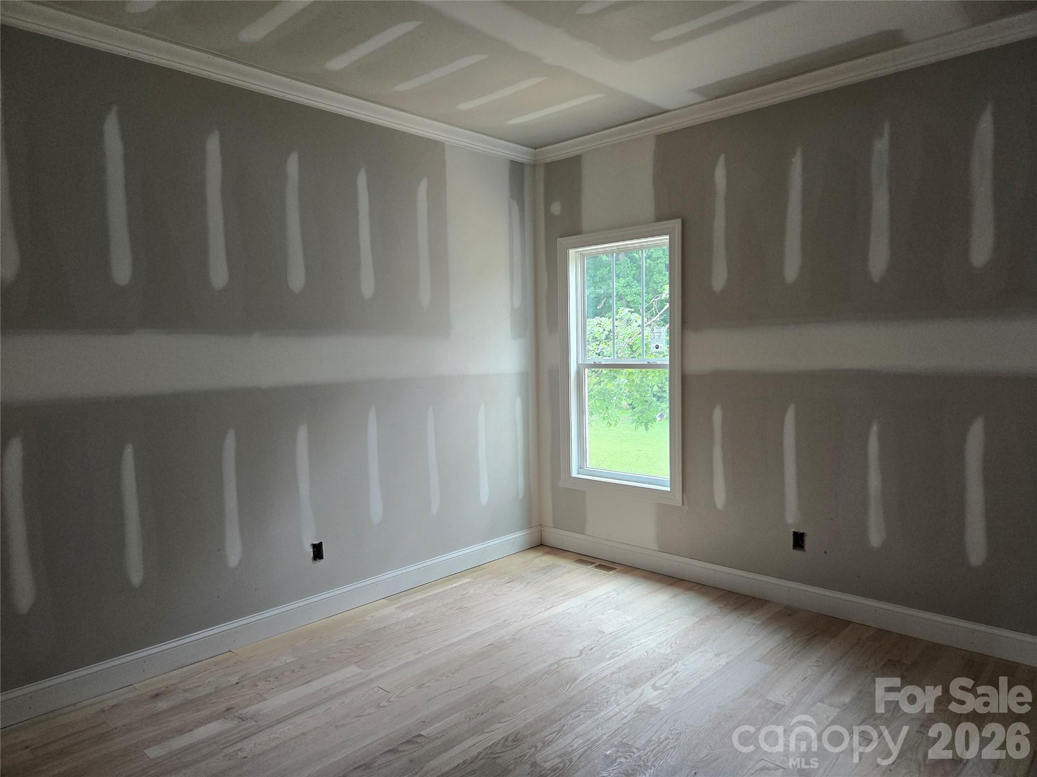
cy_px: 388
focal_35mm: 23
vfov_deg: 58.9
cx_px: 518
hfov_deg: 73.9
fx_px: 689
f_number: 1.8
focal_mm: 5.4
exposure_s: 1/180
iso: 160
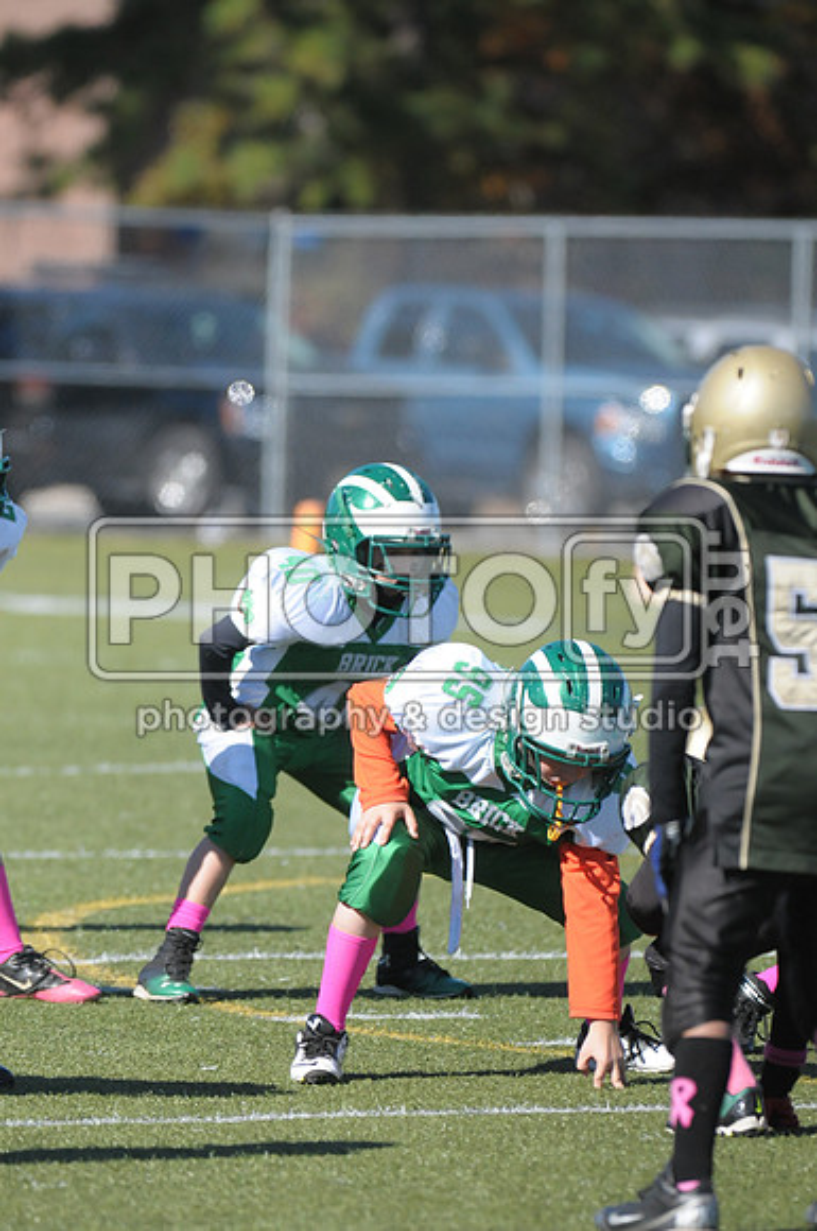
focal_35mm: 390
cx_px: 408
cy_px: 616
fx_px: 13315
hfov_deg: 3.5
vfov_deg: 5.3
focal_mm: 260
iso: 1000
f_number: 4
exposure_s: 1/6400
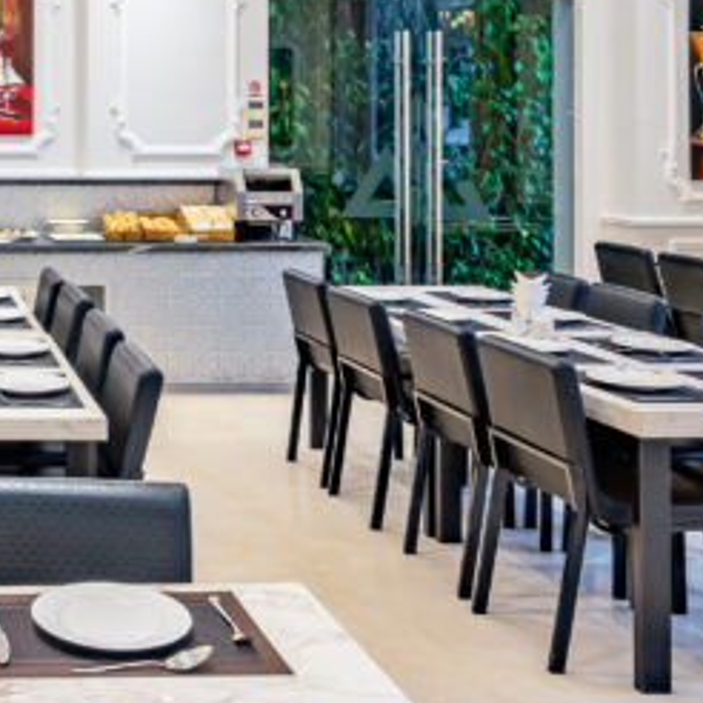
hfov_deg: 29.0
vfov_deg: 31.2
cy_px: 116
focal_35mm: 53
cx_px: -77
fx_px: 1218
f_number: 10
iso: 200
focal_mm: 15
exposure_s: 1/25
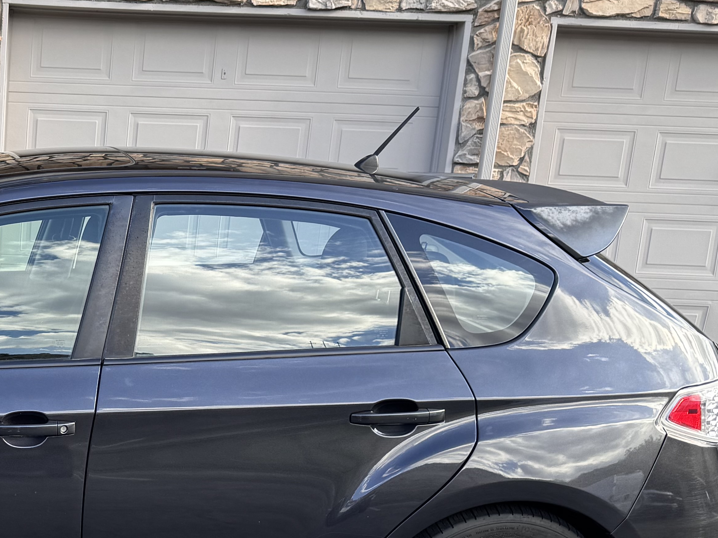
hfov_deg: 29.9
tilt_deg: -14.3
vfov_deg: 24.4
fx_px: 1224
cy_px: 439
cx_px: -43
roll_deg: -2.2
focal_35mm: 59
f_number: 1.78
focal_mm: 6.76
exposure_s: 1/474
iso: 80
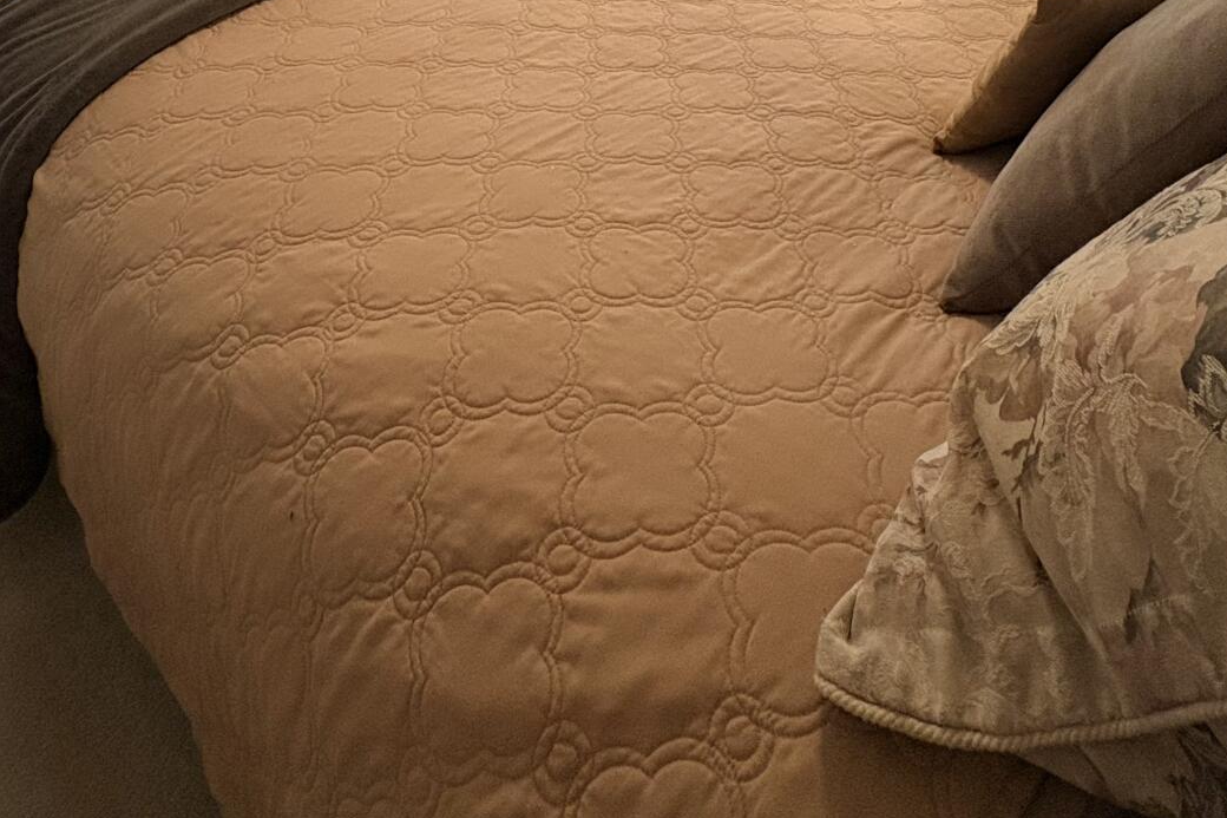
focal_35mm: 28
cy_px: -151
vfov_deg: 36.4
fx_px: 954
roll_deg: -1.6
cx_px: 619
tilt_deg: -17.5
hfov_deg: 65.5
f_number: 2.2
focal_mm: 2.22
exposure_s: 1/60
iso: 320
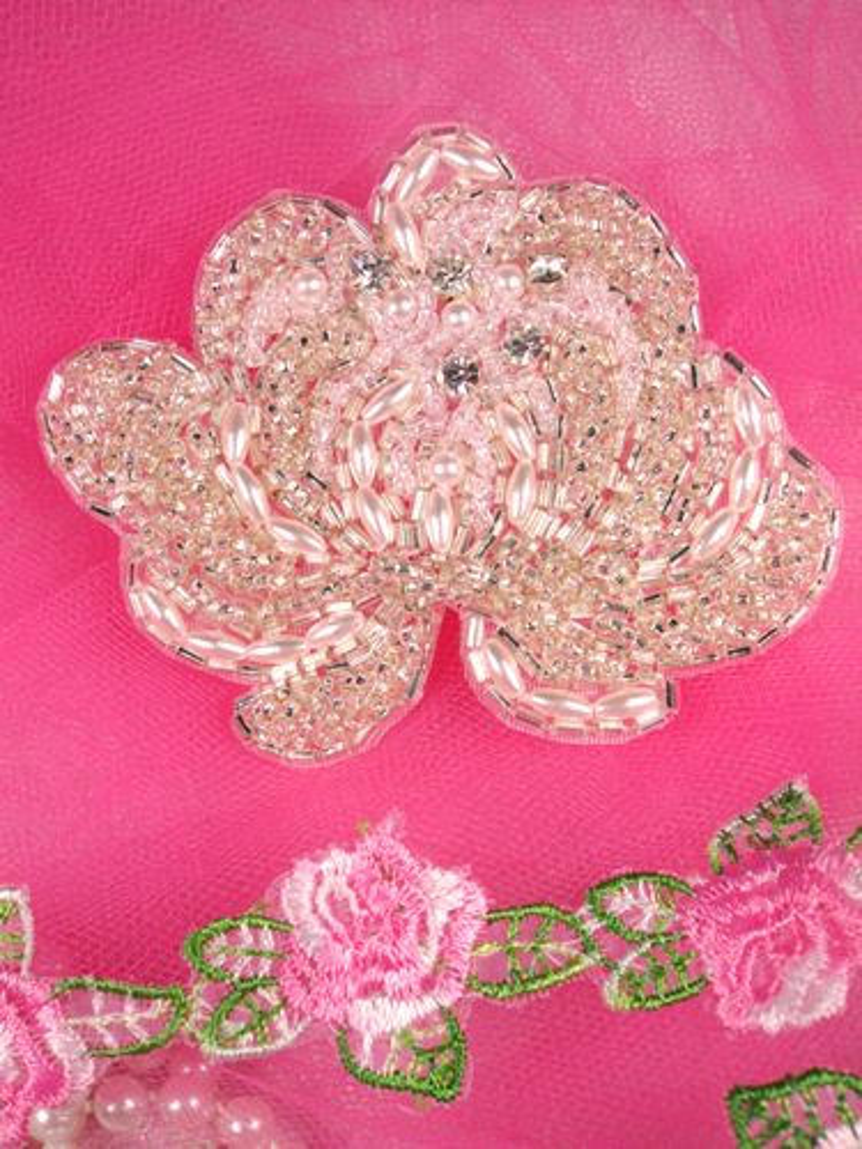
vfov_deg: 41.2
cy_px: 574
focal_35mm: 46
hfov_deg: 31.5
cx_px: 431
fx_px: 1527
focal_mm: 8.3
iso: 80
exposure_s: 1/180
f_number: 4.7
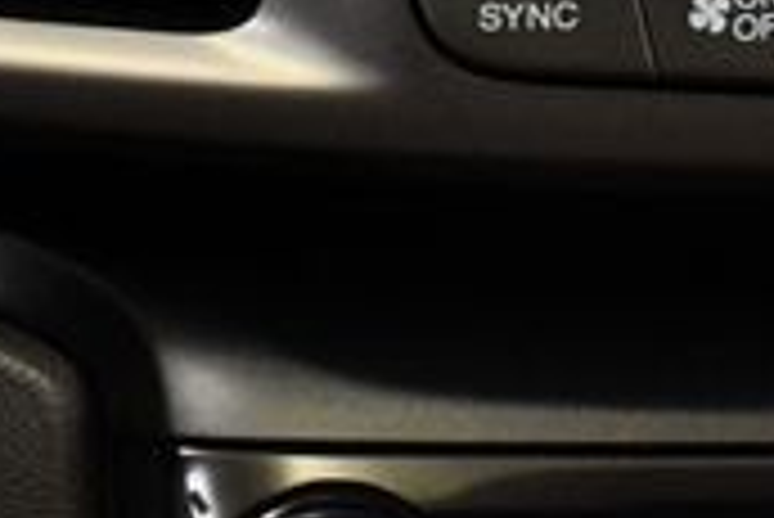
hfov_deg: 14.2
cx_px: 1192
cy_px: -230
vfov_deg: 10.0
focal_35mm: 134
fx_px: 2883
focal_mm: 18
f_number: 3.5
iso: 2200
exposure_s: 1/125
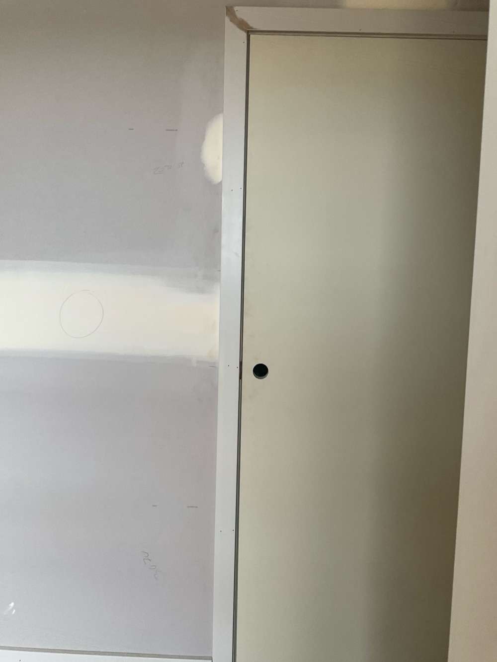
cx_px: 248
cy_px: 331
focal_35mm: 29
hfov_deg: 48.2
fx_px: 555
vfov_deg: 61.7
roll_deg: -0.9
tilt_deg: -3.7
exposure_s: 1/120
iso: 64
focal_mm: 3
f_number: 1.8
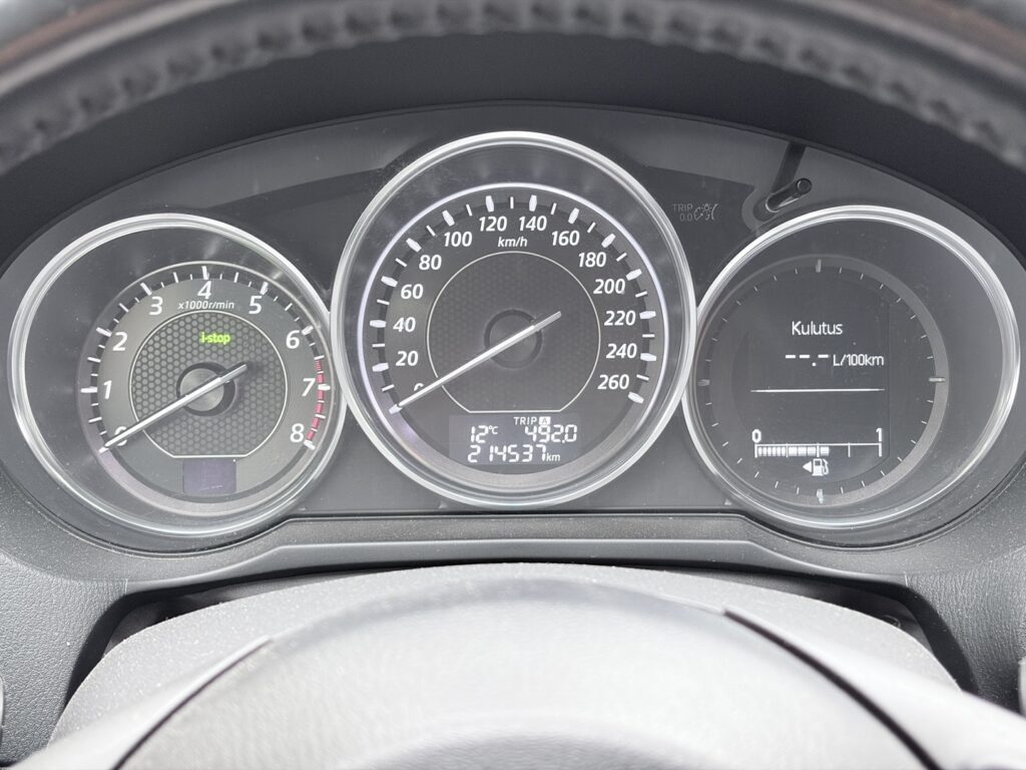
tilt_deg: -20.8
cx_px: 513
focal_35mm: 52
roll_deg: -1.1
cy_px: 385
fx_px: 1541
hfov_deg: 36.8
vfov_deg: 28.0
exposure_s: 1/40
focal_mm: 5.96
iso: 200
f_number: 1.6
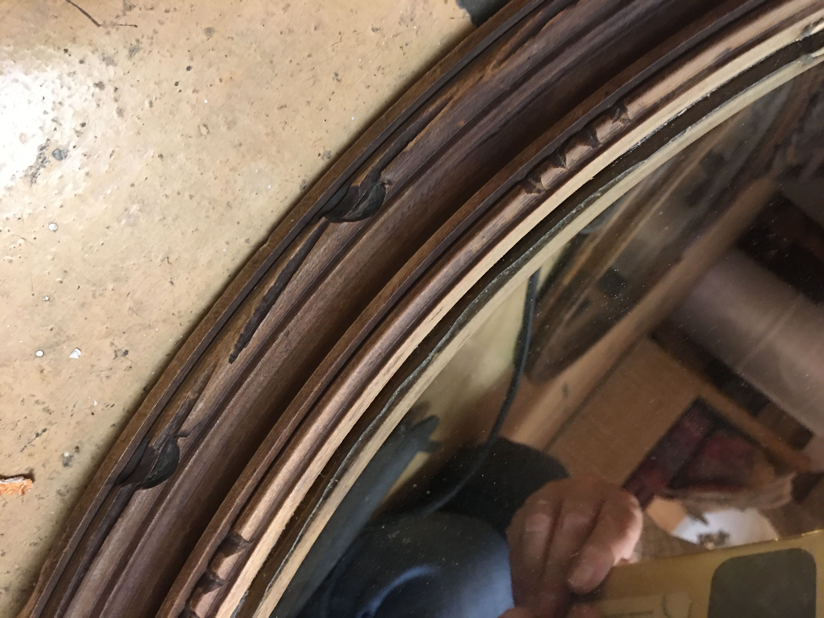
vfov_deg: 48.2
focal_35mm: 29
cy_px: 309
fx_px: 690
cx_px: 412
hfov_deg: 61.7
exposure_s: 1/8
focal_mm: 4.15
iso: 125
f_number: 2.2
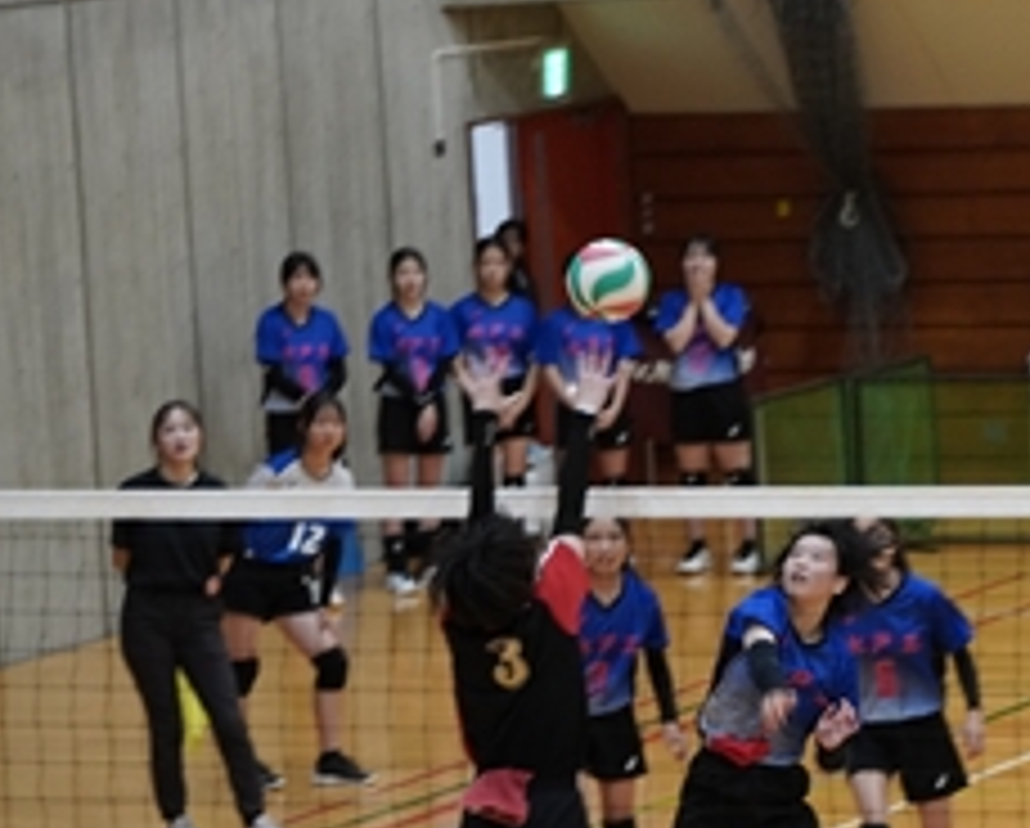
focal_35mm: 255
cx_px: 850
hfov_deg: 7.6
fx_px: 7787
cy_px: 441
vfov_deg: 6.1
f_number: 5.6
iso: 2000
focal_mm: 104
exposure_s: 1/160
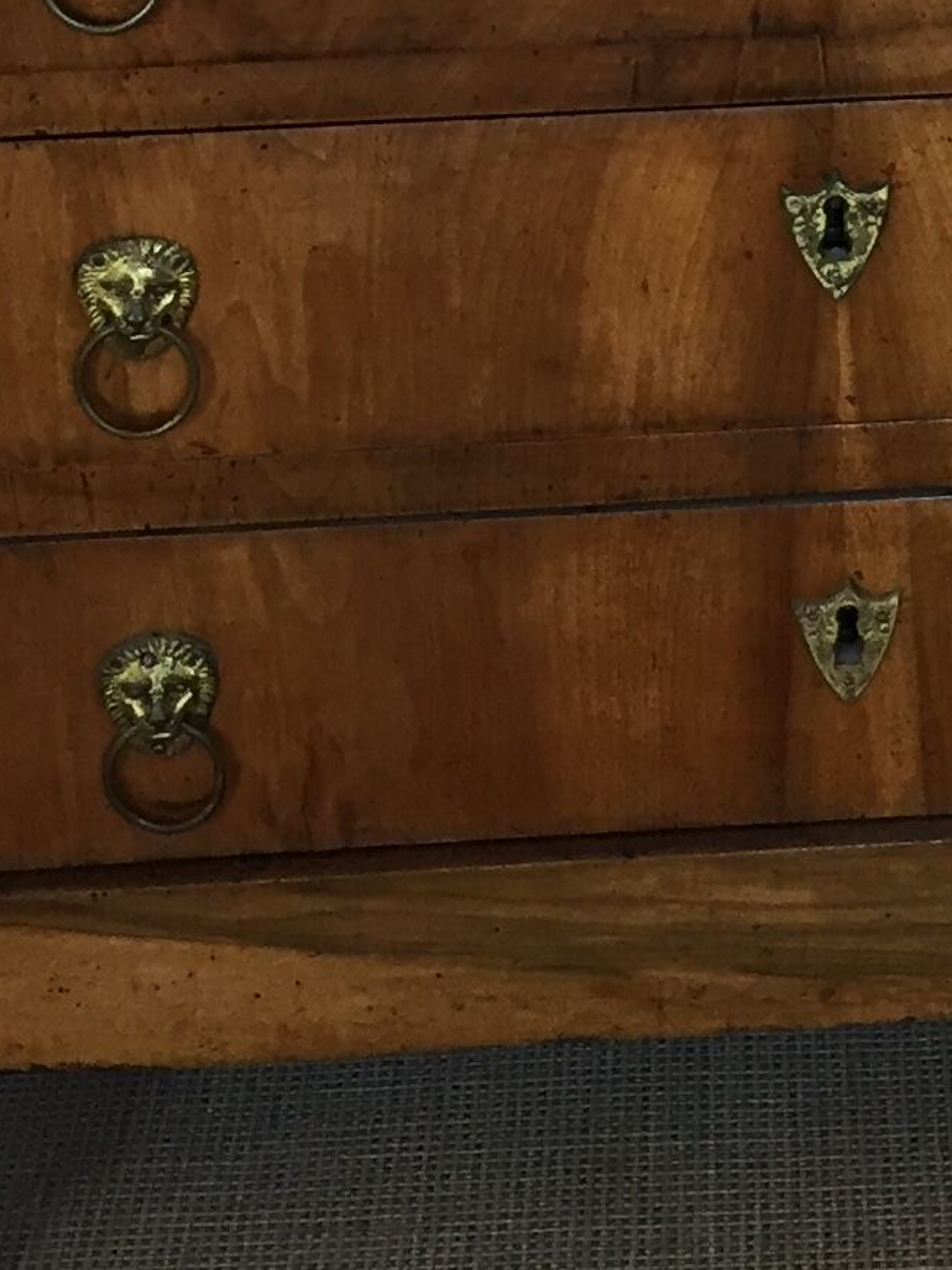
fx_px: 3997
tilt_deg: -15.1
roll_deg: +0.9
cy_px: -508
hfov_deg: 13.4
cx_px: 895
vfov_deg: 16.7
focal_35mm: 109
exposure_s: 1/33
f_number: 2.2
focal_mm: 4.15
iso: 64
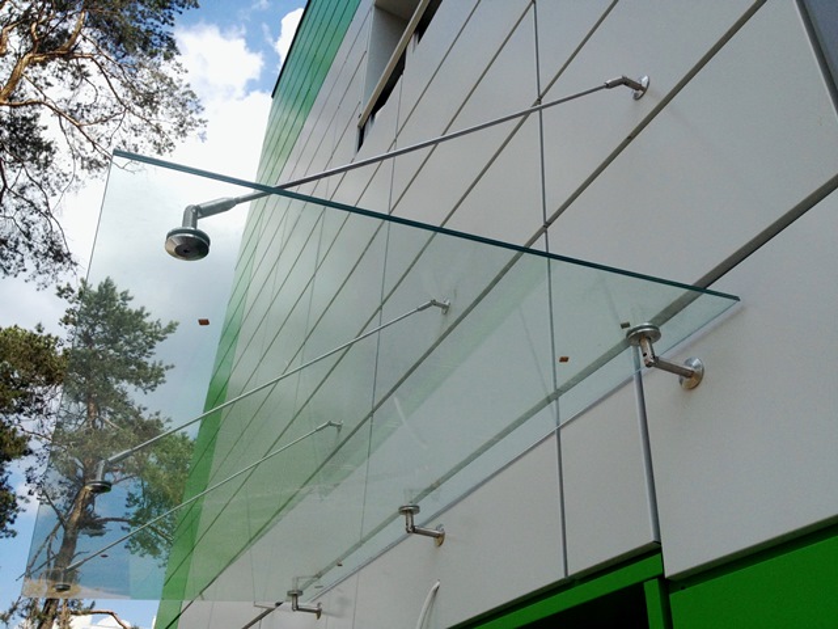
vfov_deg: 40.7
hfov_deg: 52.6
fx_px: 847
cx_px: 419
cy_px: 314
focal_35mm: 35
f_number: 2.4
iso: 50
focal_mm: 4.28
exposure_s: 1/2123
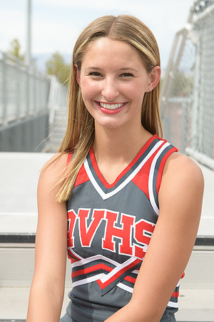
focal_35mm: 70
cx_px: 107
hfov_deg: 19.5
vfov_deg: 28.8
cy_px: 161
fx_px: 624
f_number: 5.6
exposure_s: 1/1250
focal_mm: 70
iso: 800
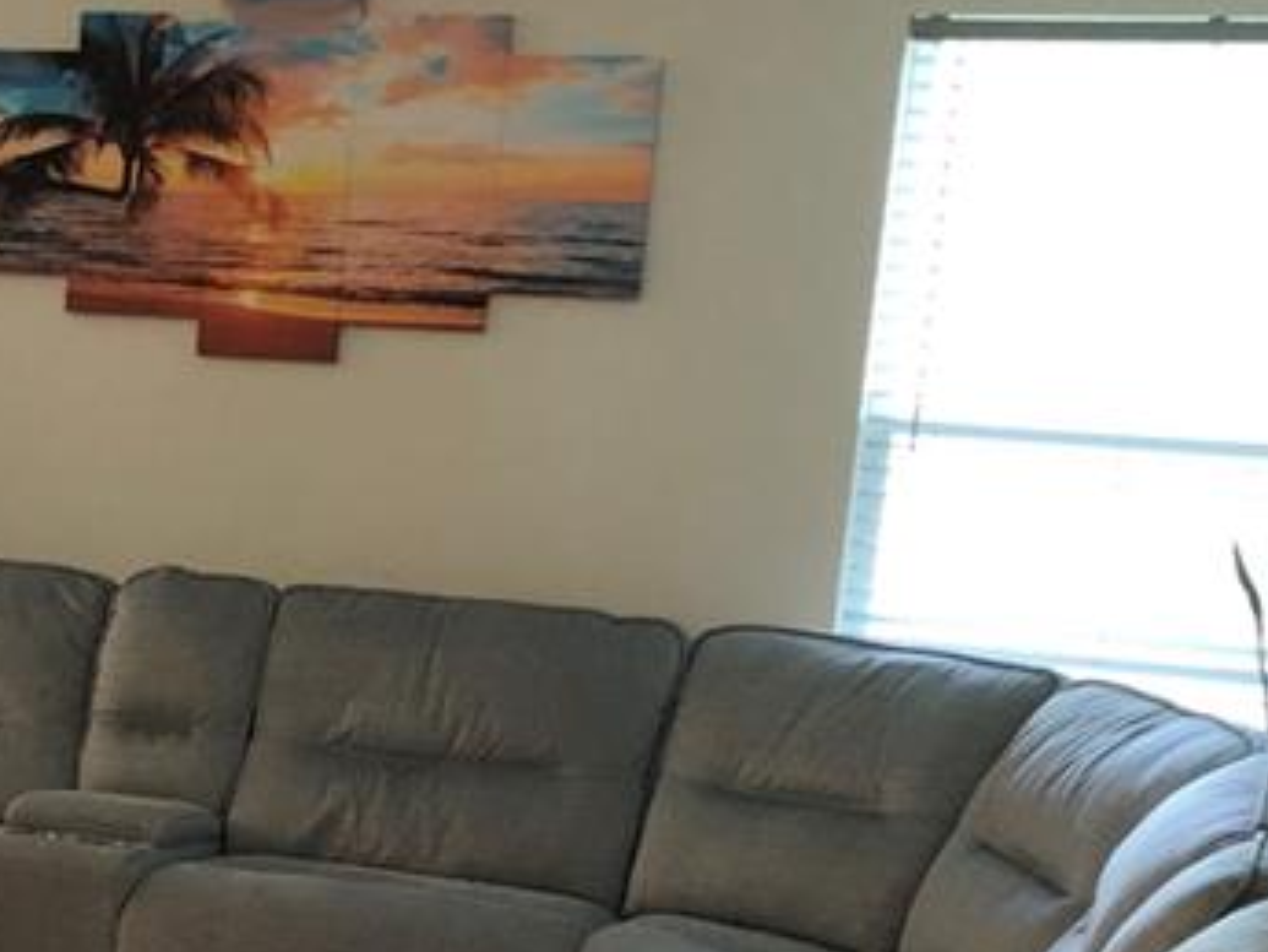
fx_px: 3041
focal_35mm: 83
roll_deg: -2.8
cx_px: -85
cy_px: 967
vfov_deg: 17.4
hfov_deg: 22.4
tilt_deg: -15.0
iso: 40
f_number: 1.8
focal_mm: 3.99
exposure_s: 1/30
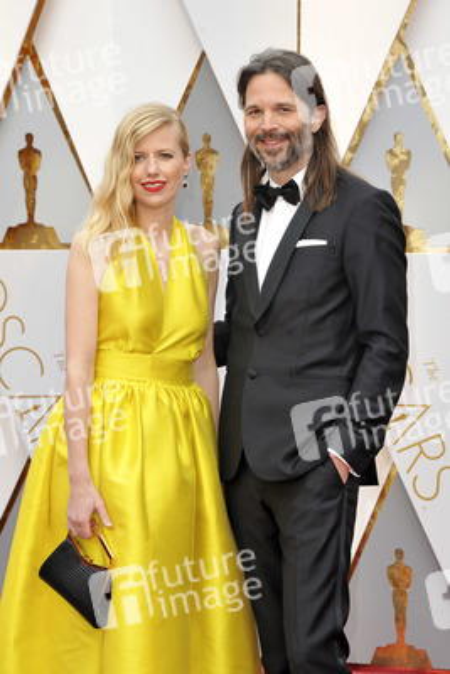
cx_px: 225
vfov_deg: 20.4
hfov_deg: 13.7
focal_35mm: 100
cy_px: 337
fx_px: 1873
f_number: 7.1
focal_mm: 100
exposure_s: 1/250
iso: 1000
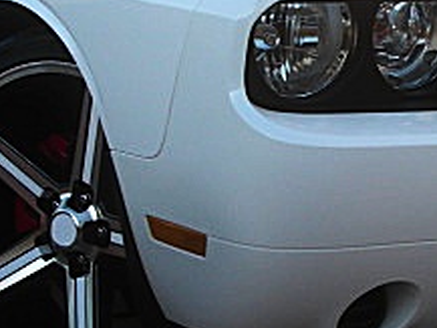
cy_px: 141
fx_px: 1339
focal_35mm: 106
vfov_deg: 14.0
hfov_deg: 18.3
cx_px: 367
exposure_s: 1/250
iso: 50
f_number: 2.8
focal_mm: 6.3
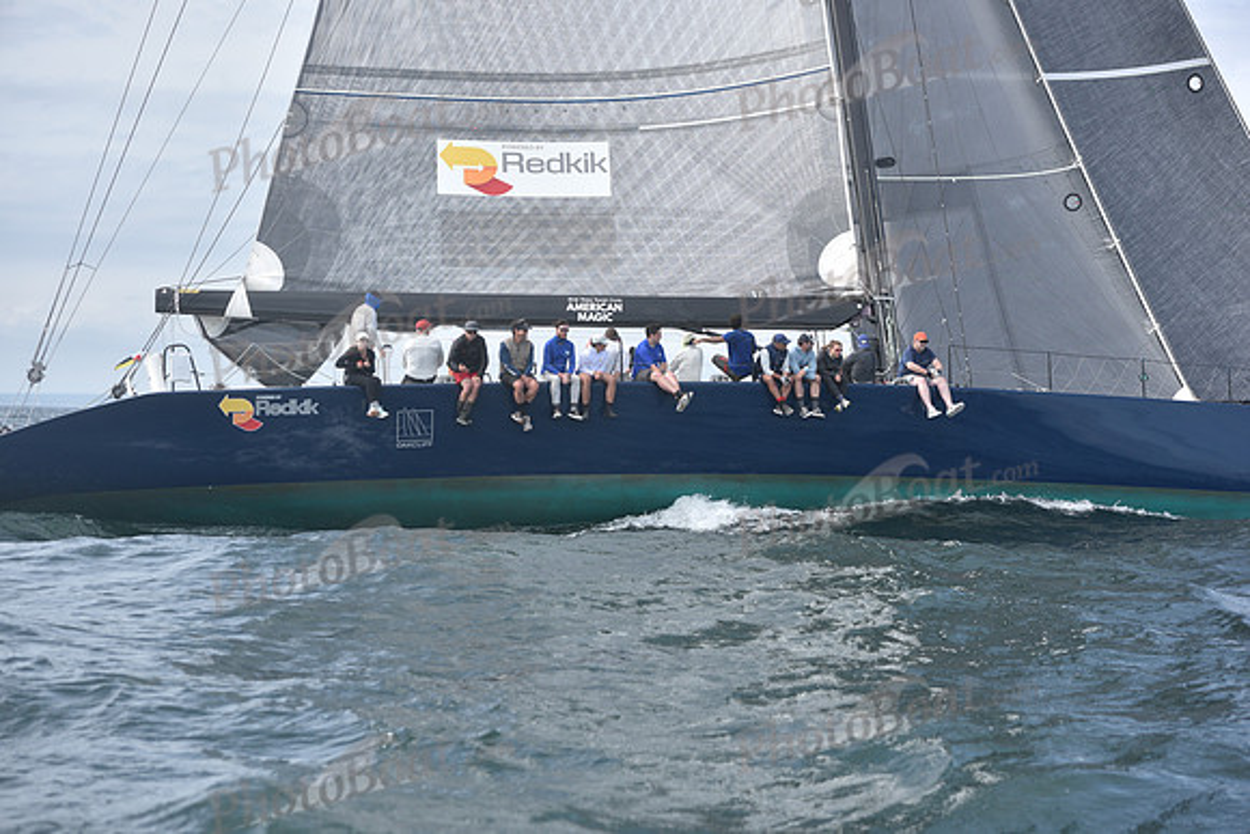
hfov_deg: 28.8
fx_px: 2431
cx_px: 625
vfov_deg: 19.5
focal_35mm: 70
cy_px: 417
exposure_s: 1/1250
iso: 200
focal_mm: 70
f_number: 4.5
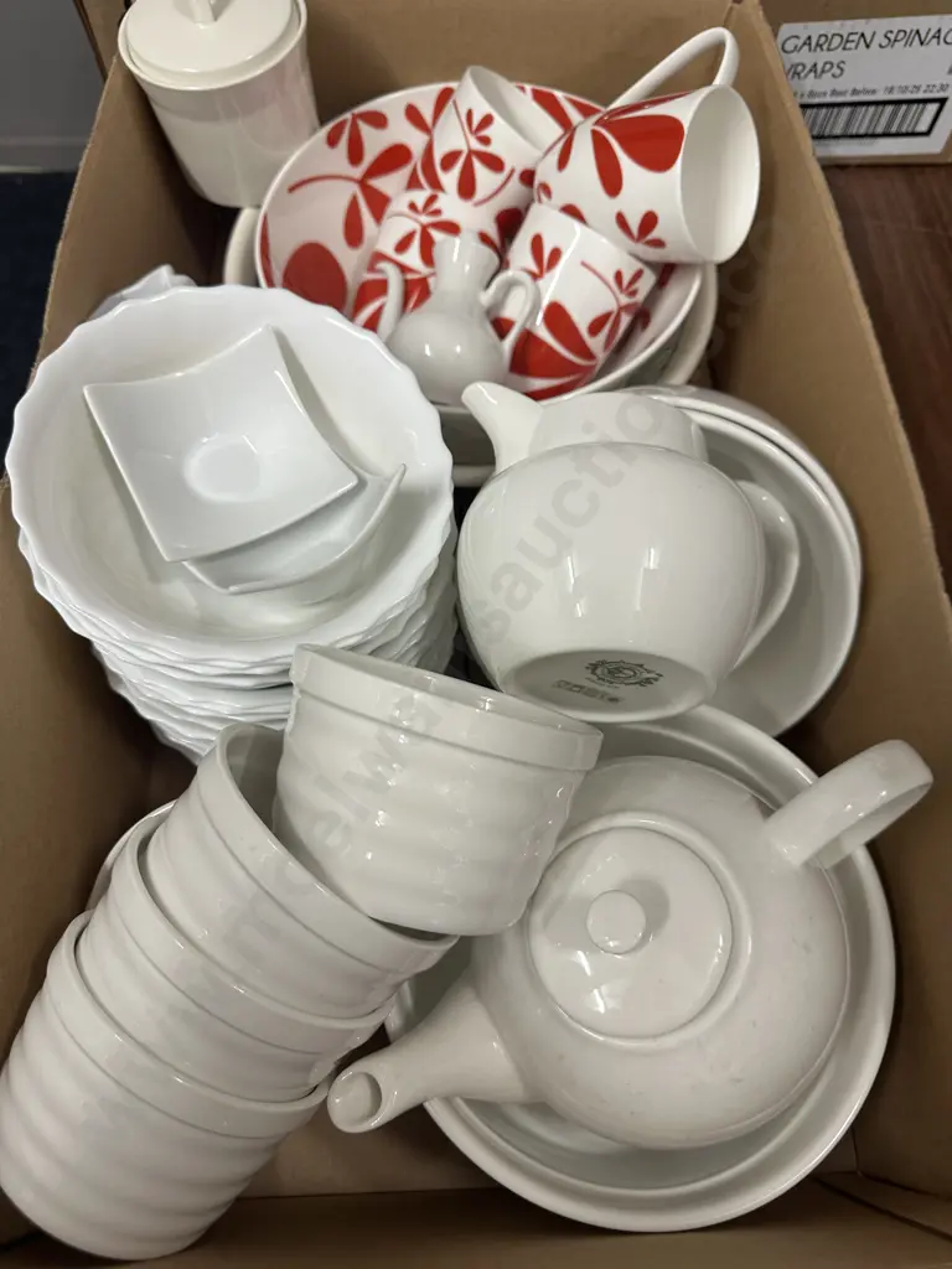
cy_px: 634
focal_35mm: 24
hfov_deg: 56.8
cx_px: 476
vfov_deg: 71.6
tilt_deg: -64.6
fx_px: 880
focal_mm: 6.86
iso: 125
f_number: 1.78
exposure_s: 1/50
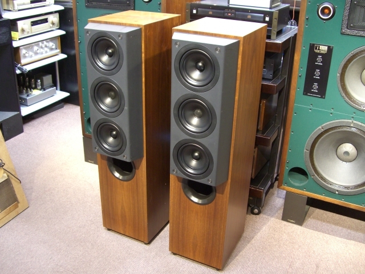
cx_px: 182
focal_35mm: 38
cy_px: 137
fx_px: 401
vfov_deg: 37.7
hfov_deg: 49.0
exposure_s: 1/4
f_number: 2.8
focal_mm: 7.9
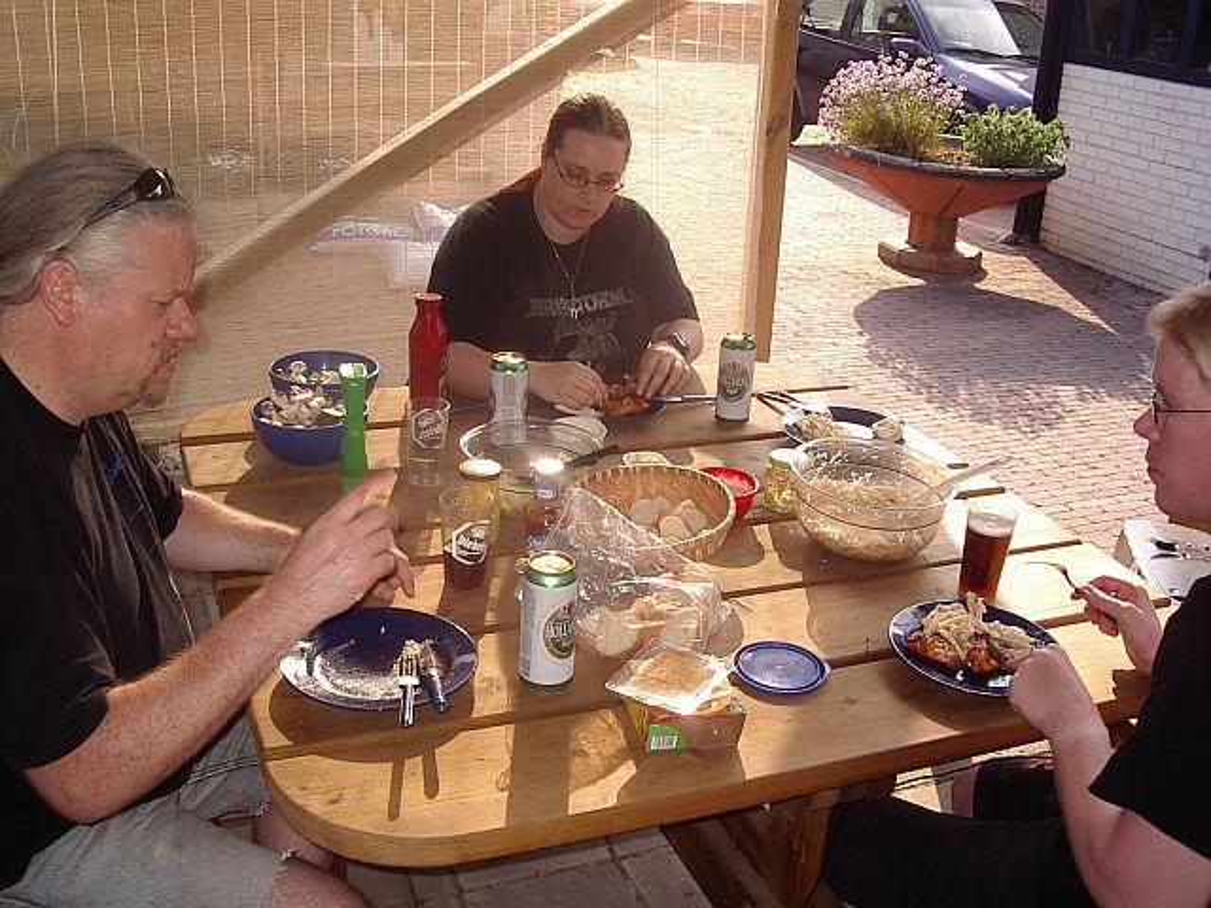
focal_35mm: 38
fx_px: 1329
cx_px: 606
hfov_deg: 49.0
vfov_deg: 37.7
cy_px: 454
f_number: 4.8
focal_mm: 5.8
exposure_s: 1/100
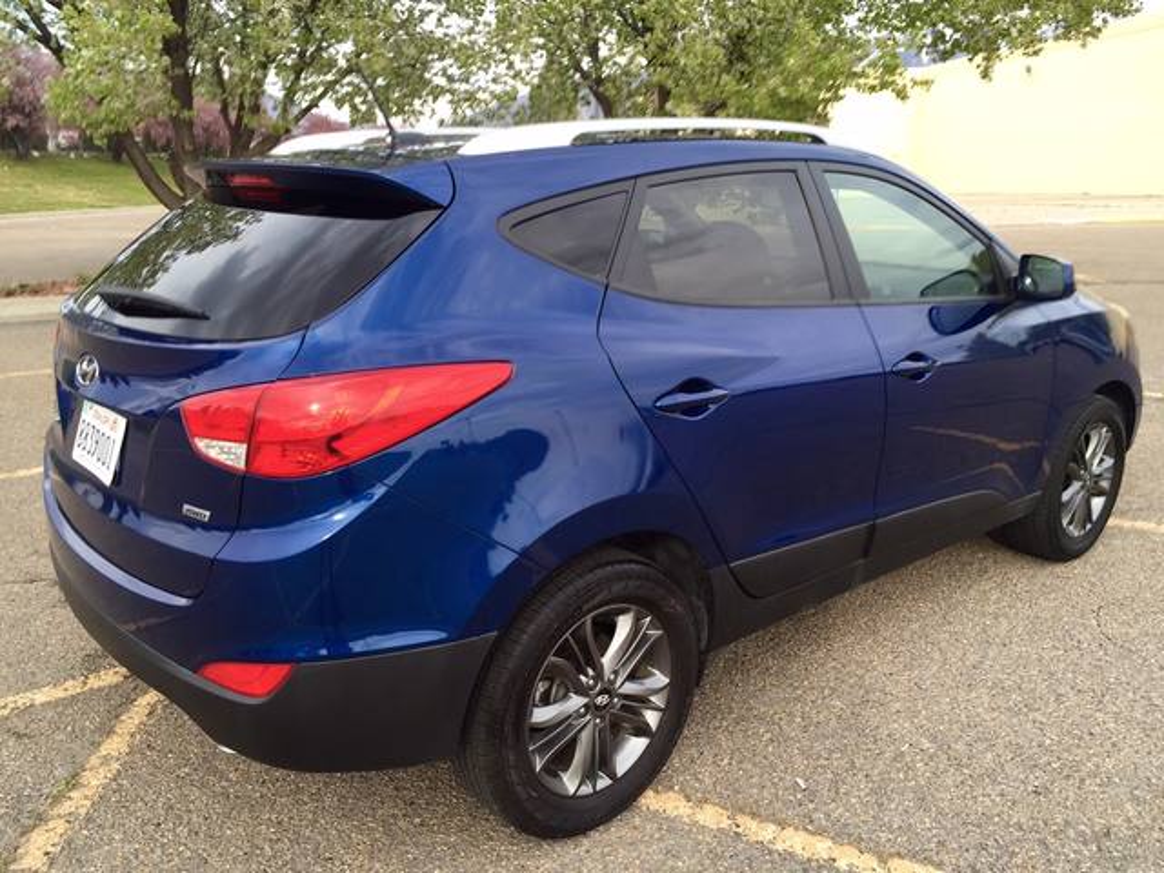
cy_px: 436
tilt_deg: -13.8
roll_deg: +0.2
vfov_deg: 48.2
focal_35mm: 29
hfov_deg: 61.7
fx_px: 975
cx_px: 582
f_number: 2.2
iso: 32
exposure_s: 1/226
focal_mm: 4.15
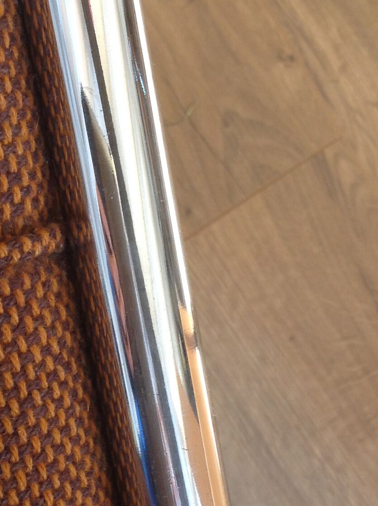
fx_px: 1182
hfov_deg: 18.0
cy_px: 406
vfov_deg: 23.8
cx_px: 62
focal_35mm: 81
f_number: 2.4
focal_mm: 4.28
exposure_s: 1/15
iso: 64
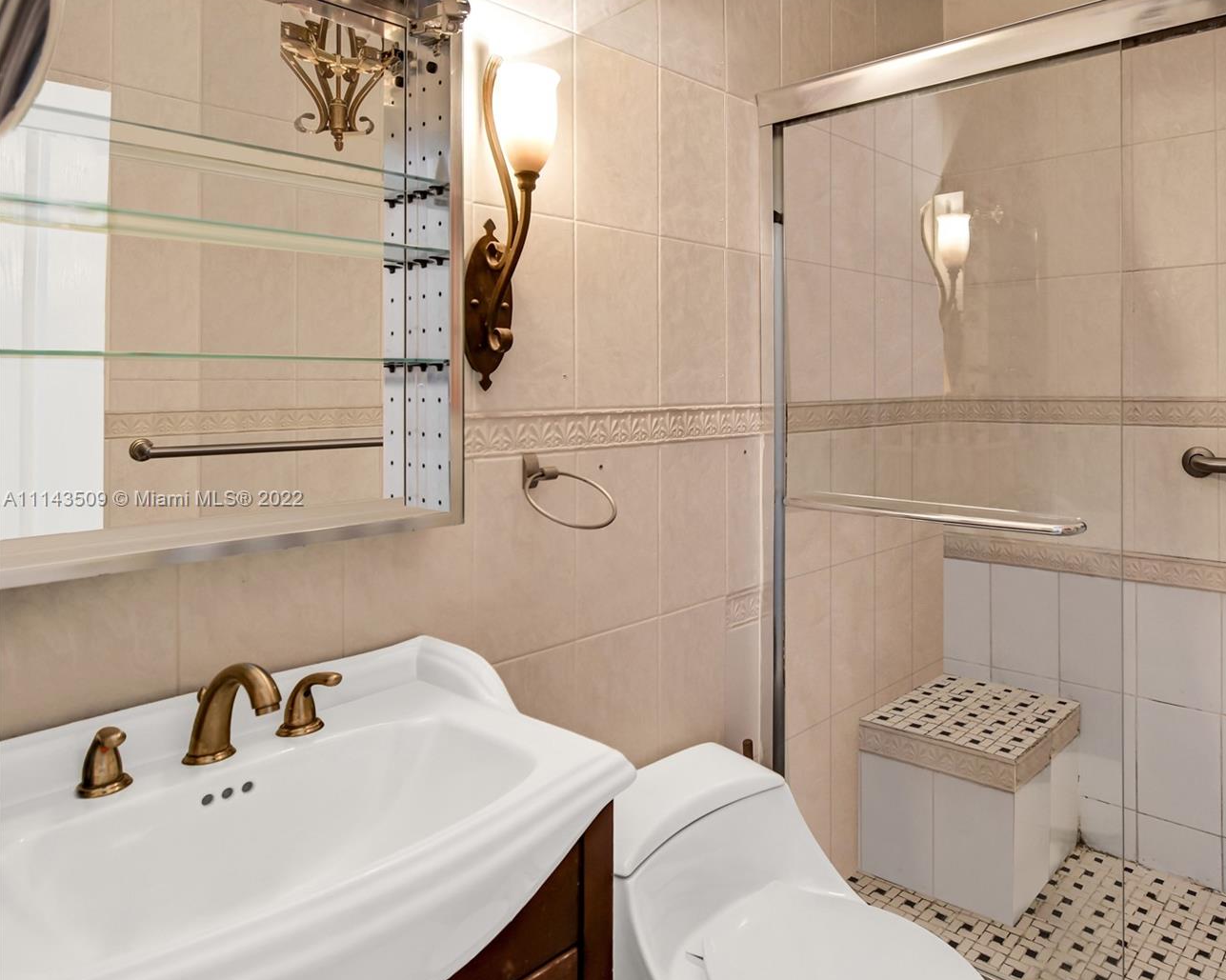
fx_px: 762
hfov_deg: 76.4
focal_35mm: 21
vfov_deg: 65.5
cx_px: 760
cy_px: 500
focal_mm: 12
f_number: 4.8
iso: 100
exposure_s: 1/1.43
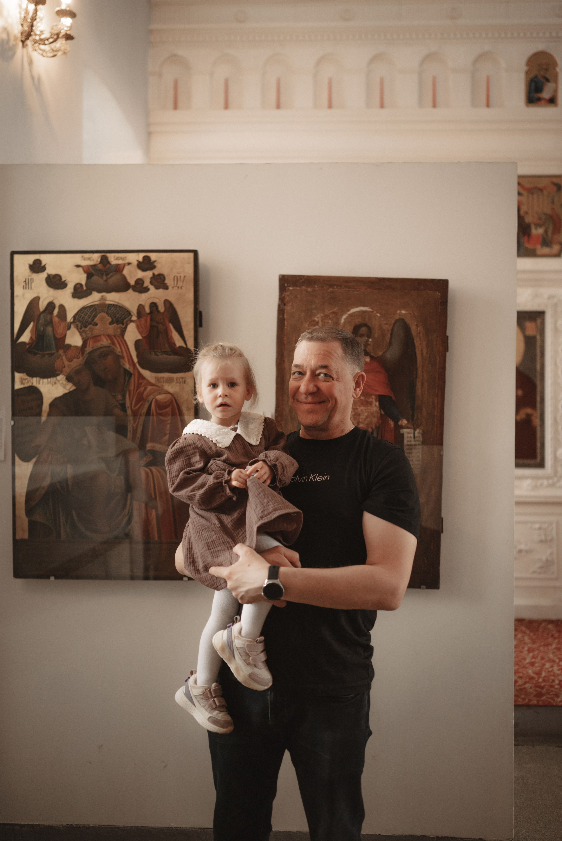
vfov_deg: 54.4
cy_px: 420
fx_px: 819
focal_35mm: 35
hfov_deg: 37.9
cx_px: 281
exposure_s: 1/320
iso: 640
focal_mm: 35
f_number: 1.8
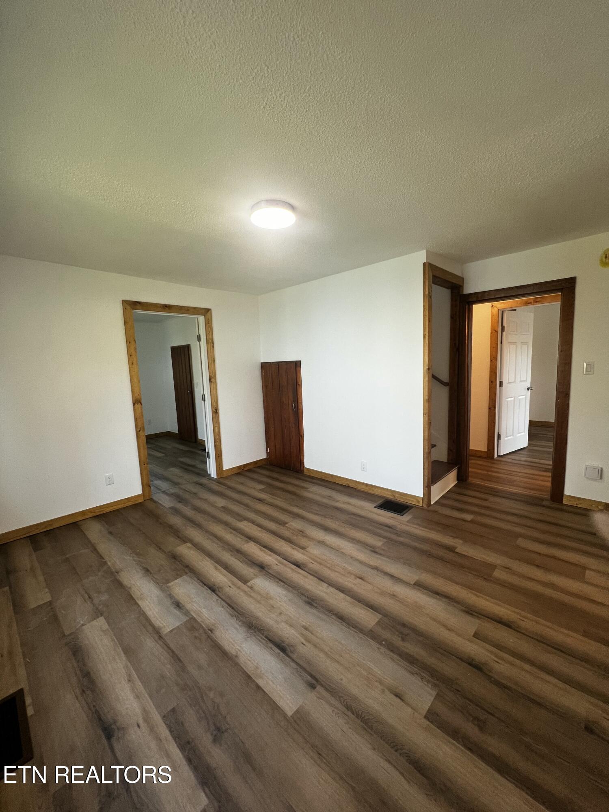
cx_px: 304
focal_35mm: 13
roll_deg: +2.4
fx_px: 305
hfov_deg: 89.9
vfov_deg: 106.2
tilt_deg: -7.1
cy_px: 406
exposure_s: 1/62
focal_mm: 1.57
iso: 100
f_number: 1.8
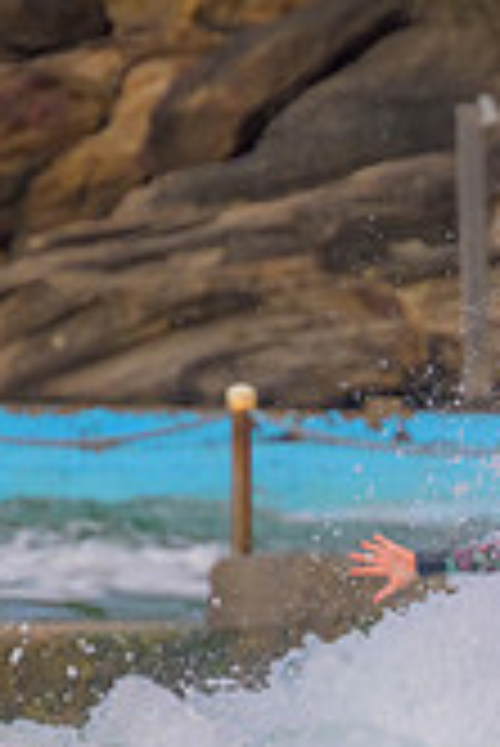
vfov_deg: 0.7
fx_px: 58020
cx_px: 968
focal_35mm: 2791
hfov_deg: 0.5
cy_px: 722
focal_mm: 800
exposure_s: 1/1250
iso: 1100
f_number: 11
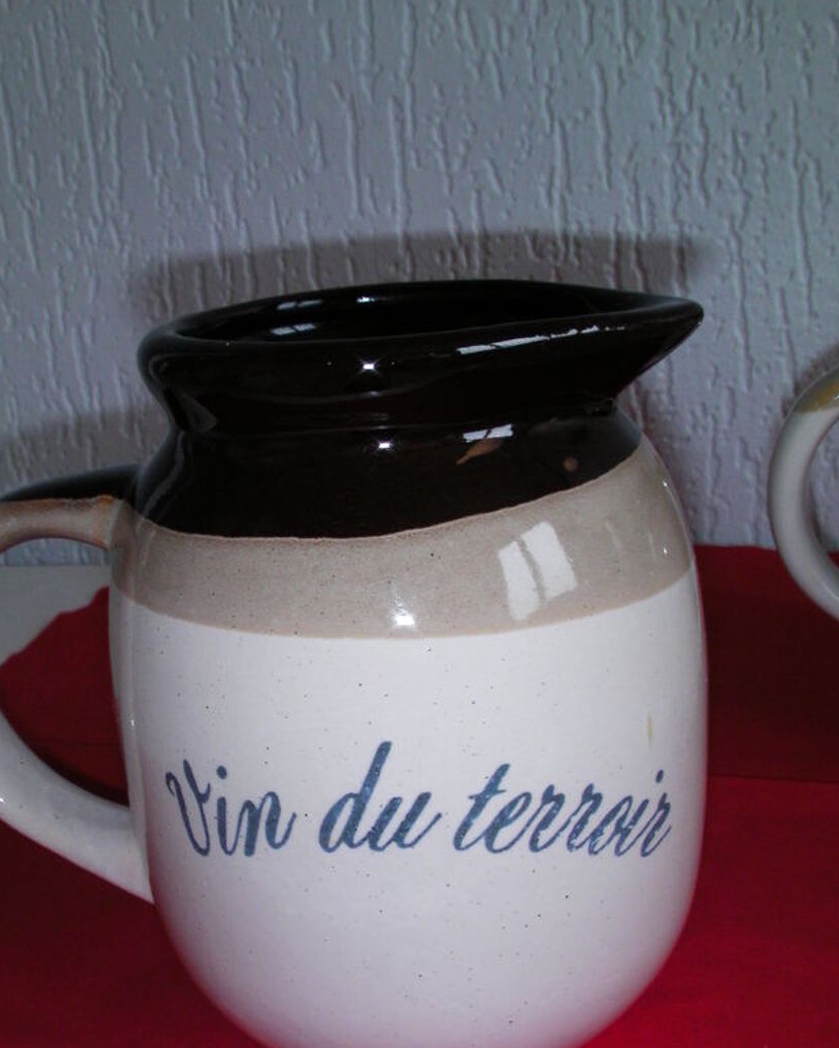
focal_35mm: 48
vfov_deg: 38.5
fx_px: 1490
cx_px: 367
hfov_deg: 31.4
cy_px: 666
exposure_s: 1/30
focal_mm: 6.3
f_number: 5.6
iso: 107
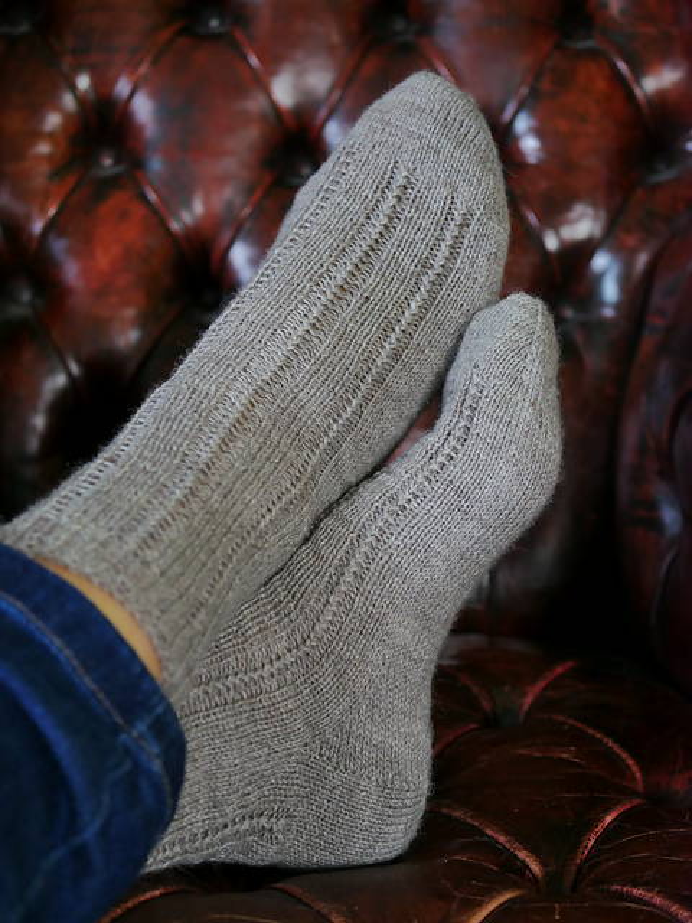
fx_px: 1599
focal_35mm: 60
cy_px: 462
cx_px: 346
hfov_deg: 24.4
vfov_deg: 32.2
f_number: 2.8
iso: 640
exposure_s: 1/60
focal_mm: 30
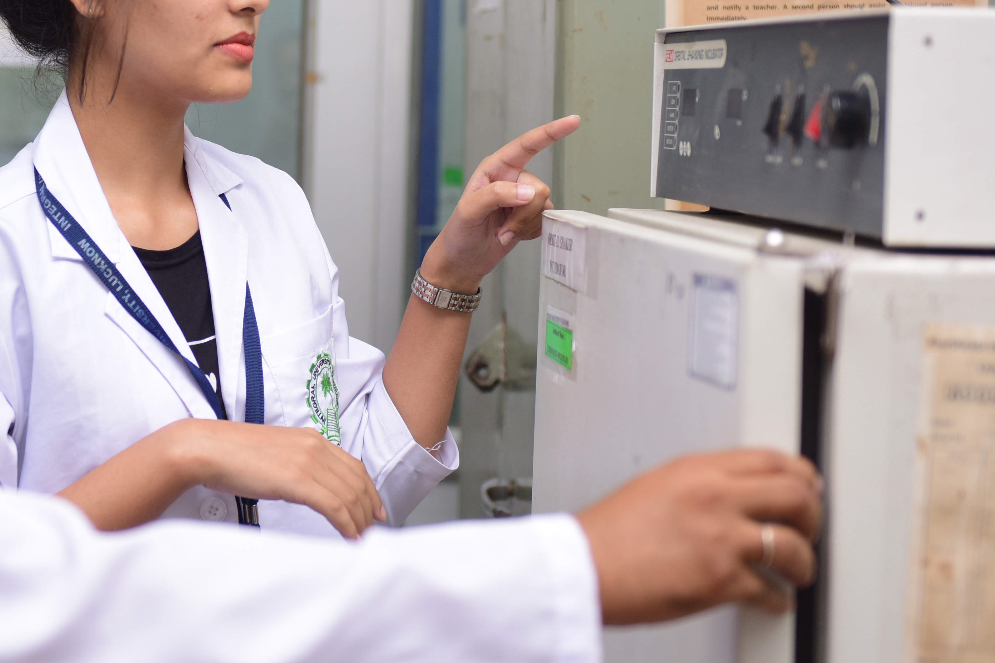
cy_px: 192
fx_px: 2681
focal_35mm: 97
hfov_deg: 20.9
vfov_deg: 14.1
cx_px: 320
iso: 640
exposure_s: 1/160
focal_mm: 56
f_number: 2.8
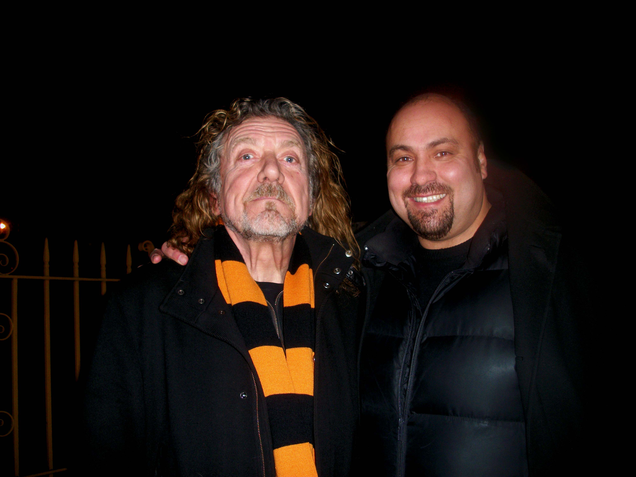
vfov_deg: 40.7
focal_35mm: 35
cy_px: 238
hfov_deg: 52.6
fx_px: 643
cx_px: 318
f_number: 3.1
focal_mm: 6.3
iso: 80
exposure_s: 1/30
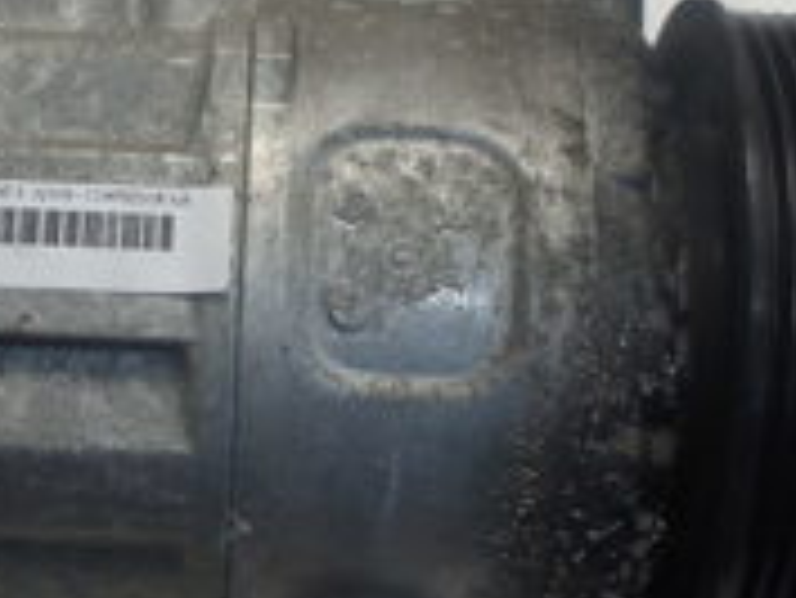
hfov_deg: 23.5
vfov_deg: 17.8
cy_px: 310
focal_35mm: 83
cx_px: 328
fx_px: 1910
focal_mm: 4.1
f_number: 3.5
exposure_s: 1/80
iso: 100
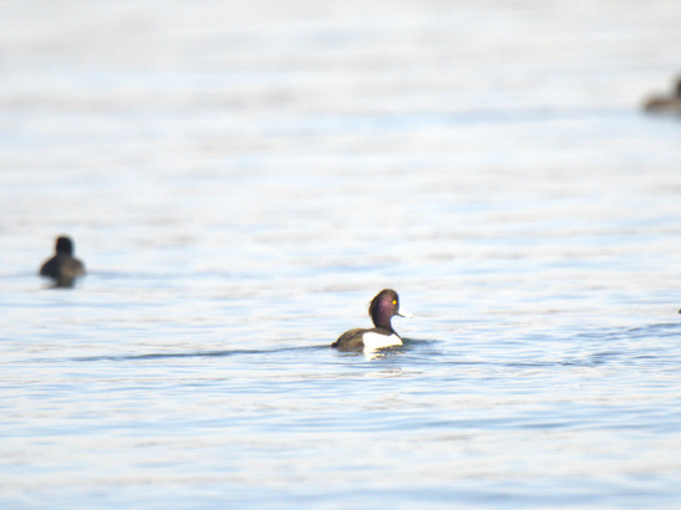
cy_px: 208
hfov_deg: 1.3
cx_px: 371
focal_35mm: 1474
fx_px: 28992
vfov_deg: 1.0
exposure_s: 1/2000
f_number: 5.6
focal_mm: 700
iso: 250
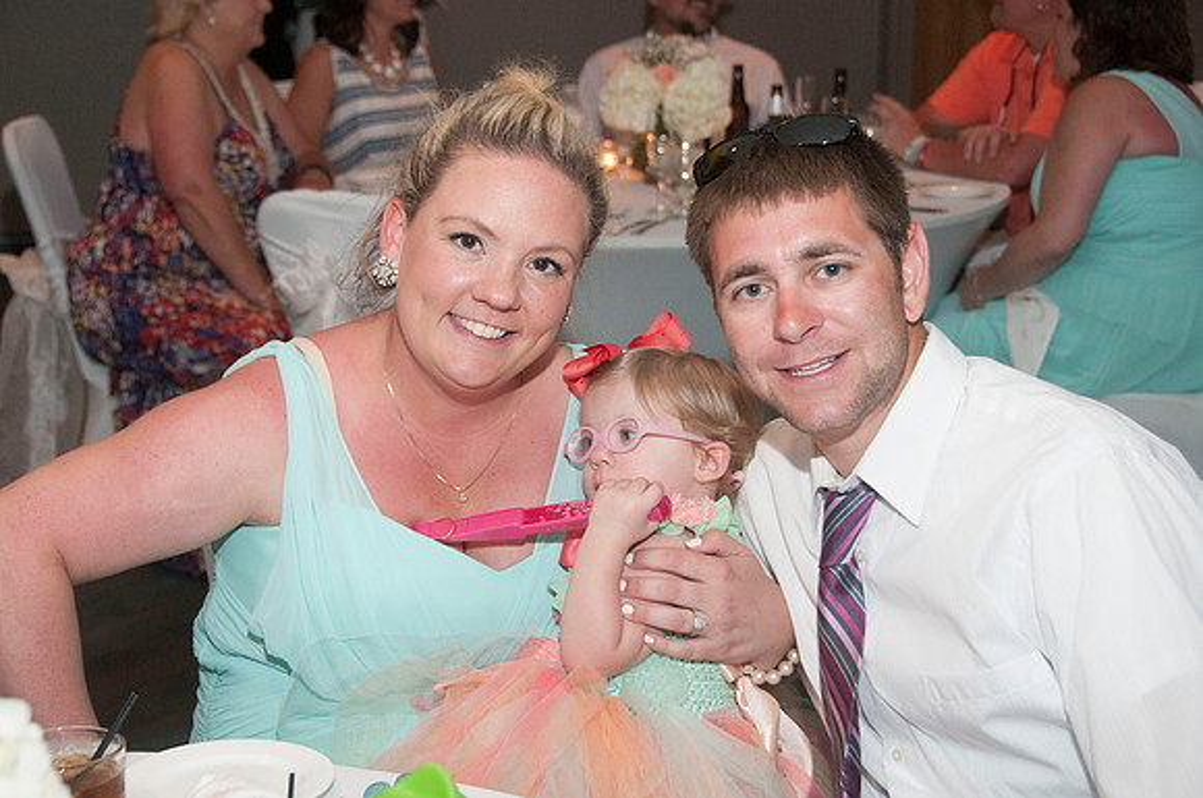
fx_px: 2303
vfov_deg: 19.7
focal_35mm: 69
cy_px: 399
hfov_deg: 29.3
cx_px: 602
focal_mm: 46
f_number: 5.6
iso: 800
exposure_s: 1/60
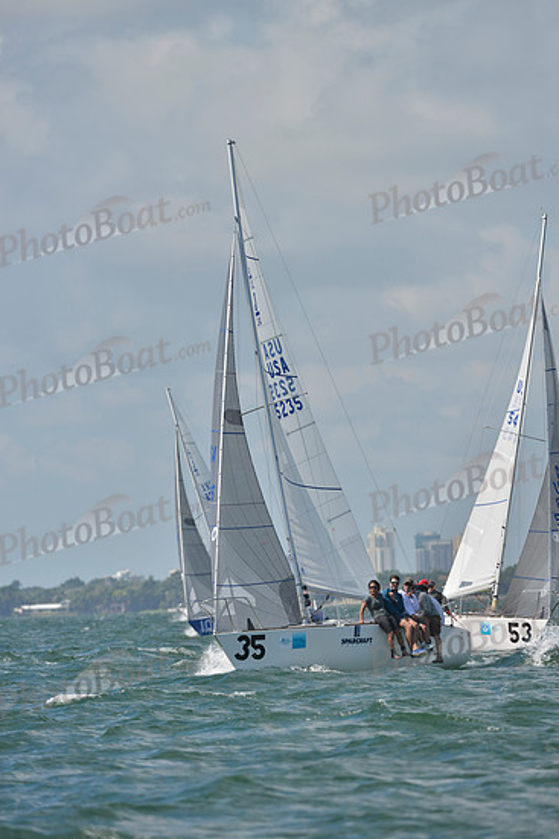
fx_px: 7364
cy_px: 426
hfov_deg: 4.3
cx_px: 290
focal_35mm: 316
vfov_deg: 6.5
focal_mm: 300
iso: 200
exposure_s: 1/1250
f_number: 6.3
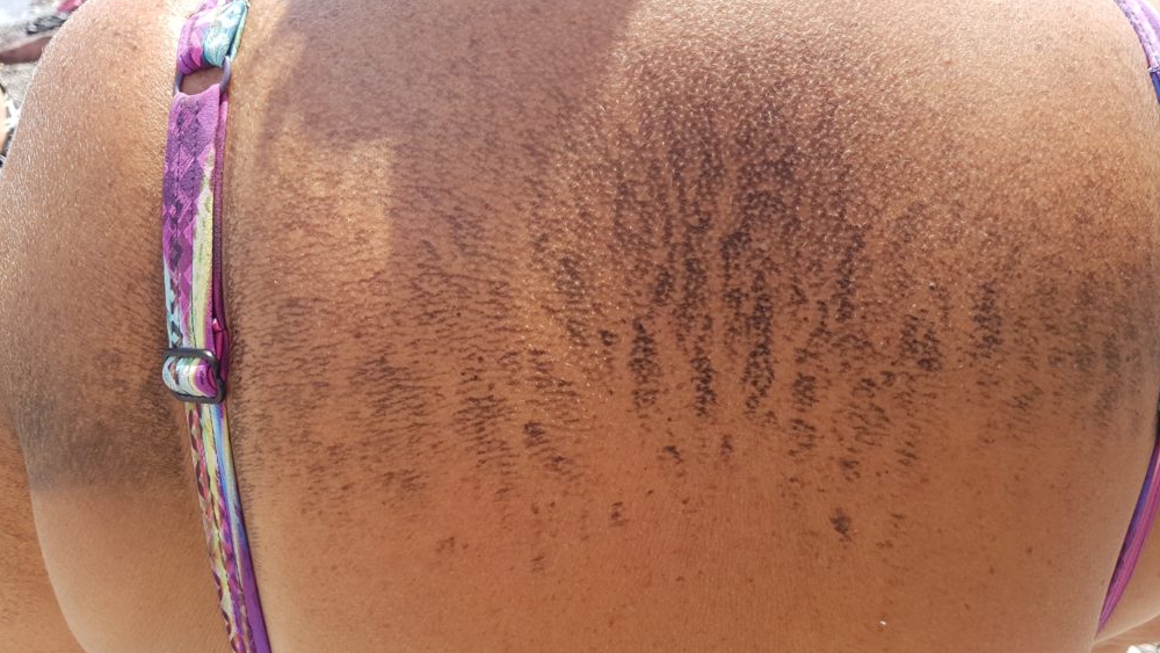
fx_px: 892
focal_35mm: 29
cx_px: 588
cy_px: 280
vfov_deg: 40.1
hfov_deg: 66.1
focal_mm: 4.2
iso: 40
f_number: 1.7
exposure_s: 1/624
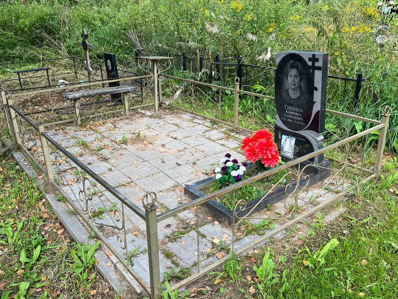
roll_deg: +2.4
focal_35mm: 30
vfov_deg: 46.7
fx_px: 345
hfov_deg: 59.9
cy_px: 129
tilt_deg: -13.1
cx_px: 189
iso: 50
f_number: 1.5
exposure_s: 1/411
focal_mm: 5.7
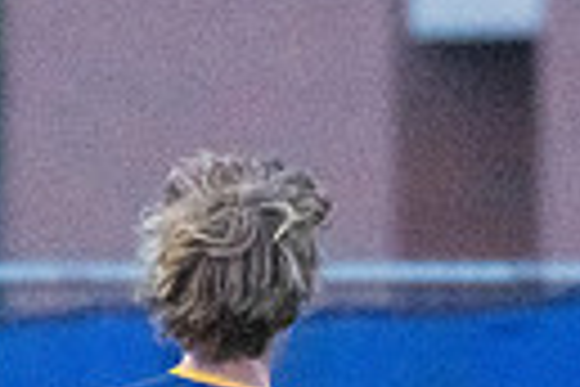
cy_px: 698
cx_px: 238
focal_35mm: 2166
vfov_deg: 0.6
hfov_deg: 1.0
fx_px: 34894
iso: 6400
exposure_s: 1/2000
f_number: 5.6
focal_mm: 320
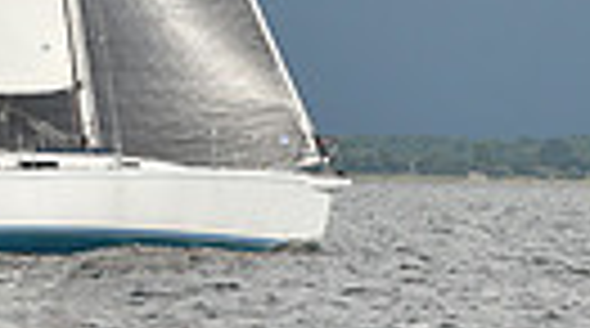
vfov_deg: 2.3
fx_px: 7992
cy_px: -362
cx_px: 441
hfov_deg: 4.2
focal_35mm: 512
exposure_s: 1/1250
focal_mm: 110
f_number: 10
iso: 250
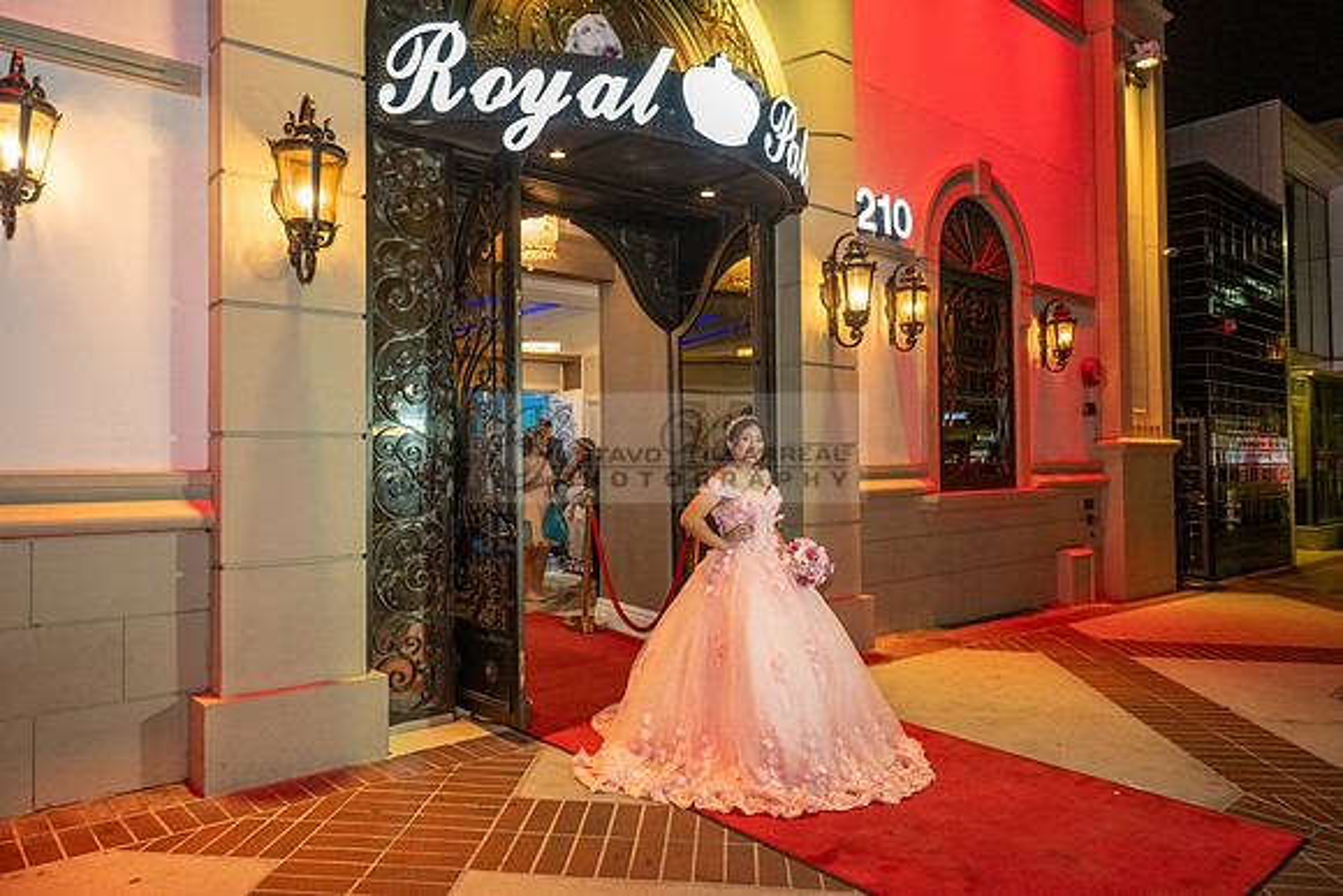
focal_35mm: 24
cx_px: 672
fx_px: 896
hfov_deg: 73.7
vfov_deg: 53.2
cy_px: 448
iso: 1600
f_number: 4.5
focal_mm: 24
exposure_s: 1/125
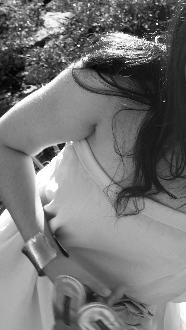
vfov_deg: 30.3
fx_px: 605
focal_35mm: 69
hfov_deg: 17.2
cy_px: 108
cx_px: 170
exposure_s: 1/100
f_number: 6.3
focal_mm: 21
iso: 100
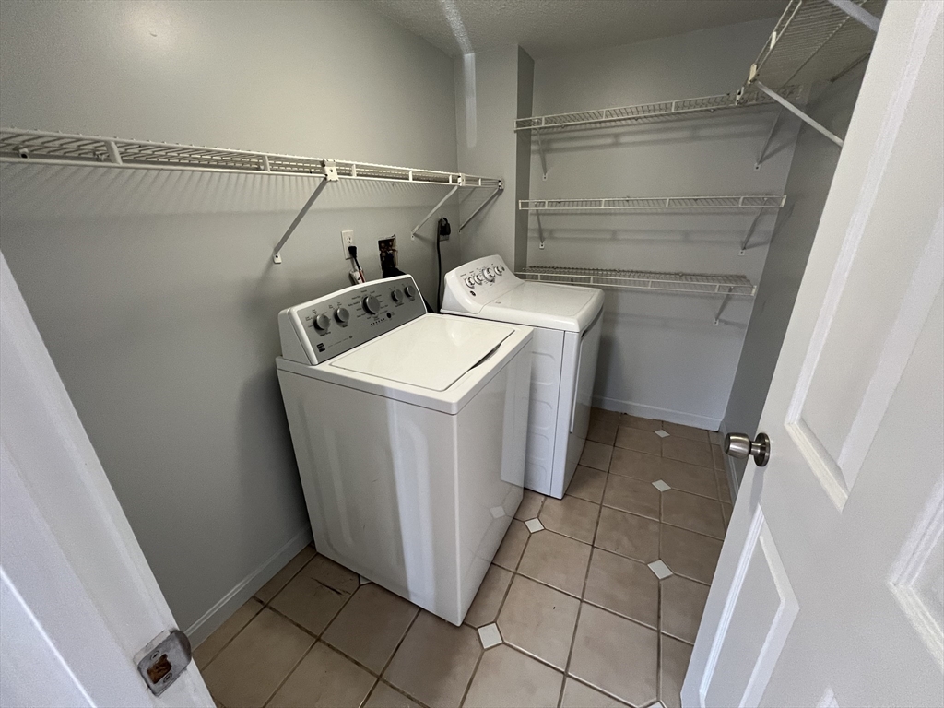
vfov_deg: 89.9
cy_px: 354
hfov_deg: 106.2
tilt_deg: -21.7
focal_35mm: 13
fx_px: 355
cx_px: 472
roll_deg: +2.0
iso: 250
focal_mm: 1.57
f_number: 1.8
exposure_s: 1/60
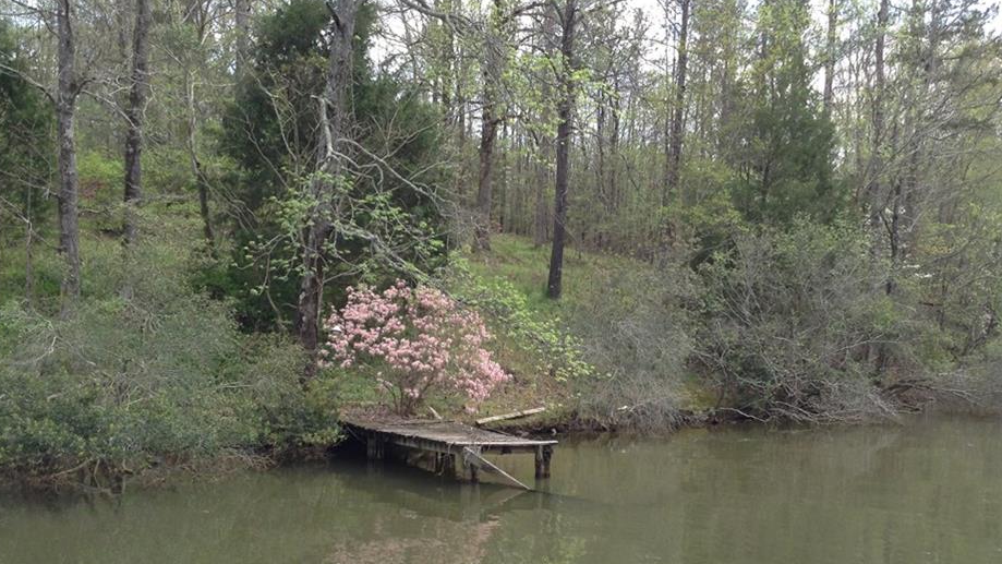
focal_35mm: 40
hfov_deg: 50.4
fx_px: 1063
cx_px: 532
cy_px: 379
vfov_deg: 29.5
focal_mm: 3.3
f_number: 2.4
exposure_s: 1/311
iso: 32
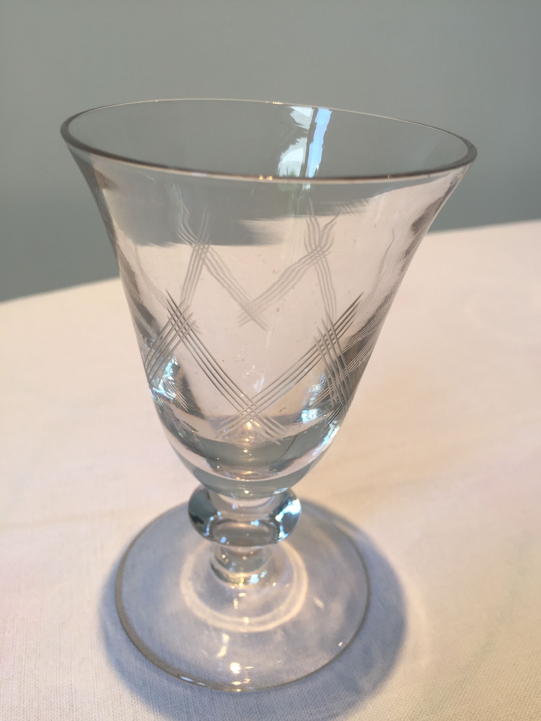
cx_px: 270
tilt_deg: -27.2
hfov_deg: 48.2
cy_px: 360
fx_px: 604
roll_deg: -0.9
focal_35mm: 29
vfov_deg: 61.7
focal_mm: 4.15
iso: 32
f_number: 2.2
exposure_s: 1/50
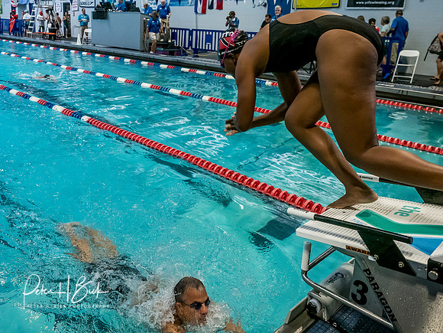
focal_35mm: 30
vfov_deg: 46.1
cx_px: 164
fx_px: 386
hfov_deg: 58.9
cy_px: 124
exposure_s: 1/1000
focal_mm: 12
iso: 3200
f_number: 2.8
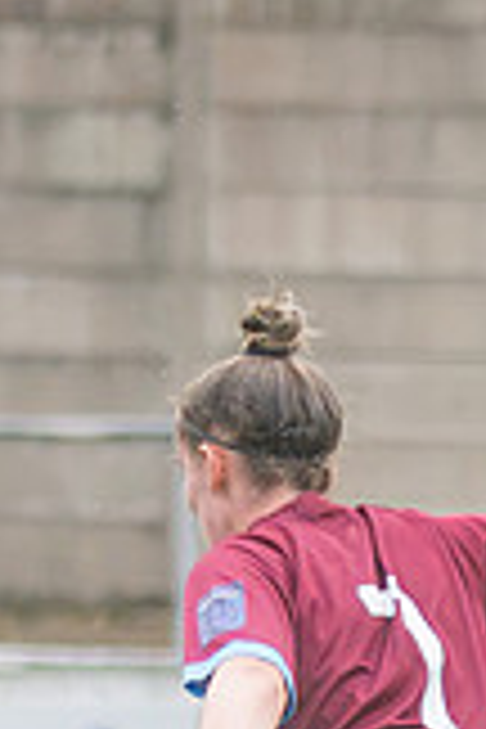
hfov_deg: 0.8
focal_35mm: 1709
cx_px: -620
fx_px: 34605
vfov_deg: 1.2
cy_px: 201
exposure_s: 1/1600
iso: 560
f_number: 2.8
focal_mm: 135
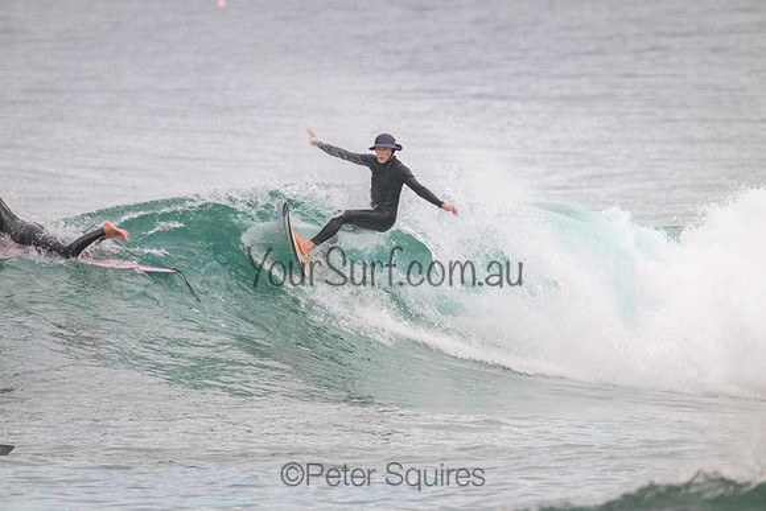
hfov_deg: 2.6
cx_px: 383
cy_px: 256
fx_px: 17025
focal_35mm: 800
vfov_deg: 1.7
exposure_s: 1/800
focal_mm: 800
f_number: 11
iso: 5600
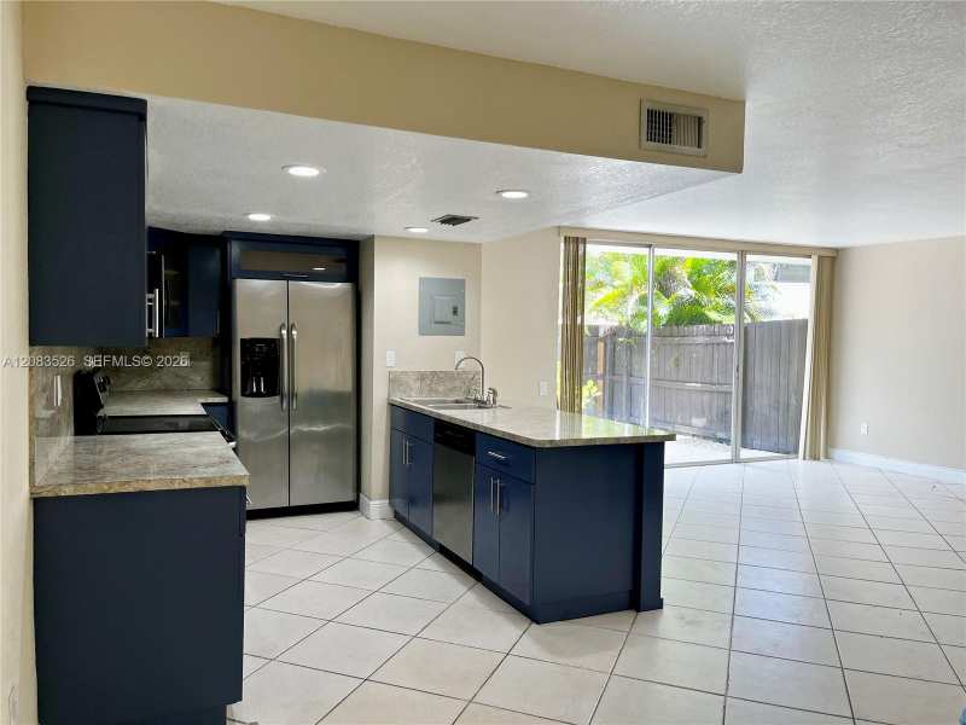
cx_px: 483
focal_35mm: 26
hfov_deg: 67.3
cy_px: 362
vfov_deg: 53.1
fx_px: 726
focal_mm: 5.1
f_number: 1.6
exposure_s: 1/150
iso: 32
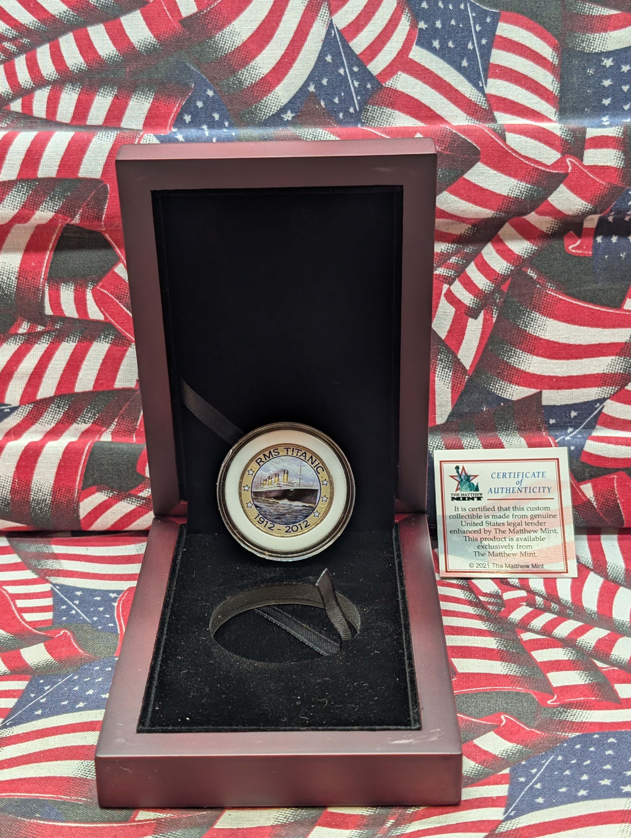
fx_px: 1188
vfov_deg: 38.9
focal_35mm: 49
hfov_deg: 29.7
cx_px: 316
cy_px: 419
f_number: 1.68
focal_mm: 6.9
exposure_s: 1/43.9
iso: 44
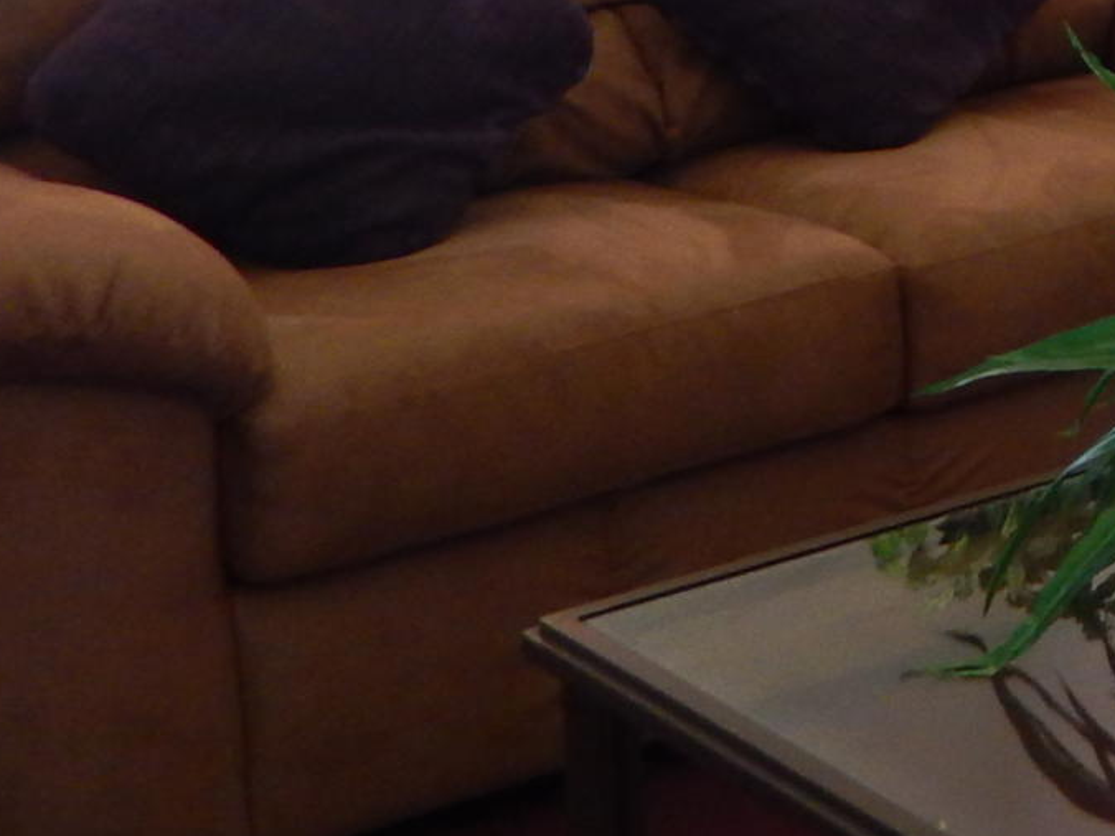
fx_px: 3575
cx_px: 2238
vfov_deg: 12.8
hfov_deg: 14.6
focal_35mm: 111
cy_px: -298
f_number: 3.4
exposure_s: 1/30
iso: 180
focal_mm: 4.5
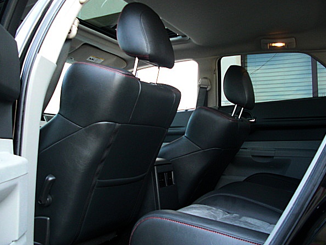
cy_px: 120
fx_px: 367
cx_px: 167
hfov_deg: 47.9
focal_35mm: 39
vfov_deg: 36.8
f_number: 2.8
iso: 200
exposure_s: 1/80
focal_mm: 6.3
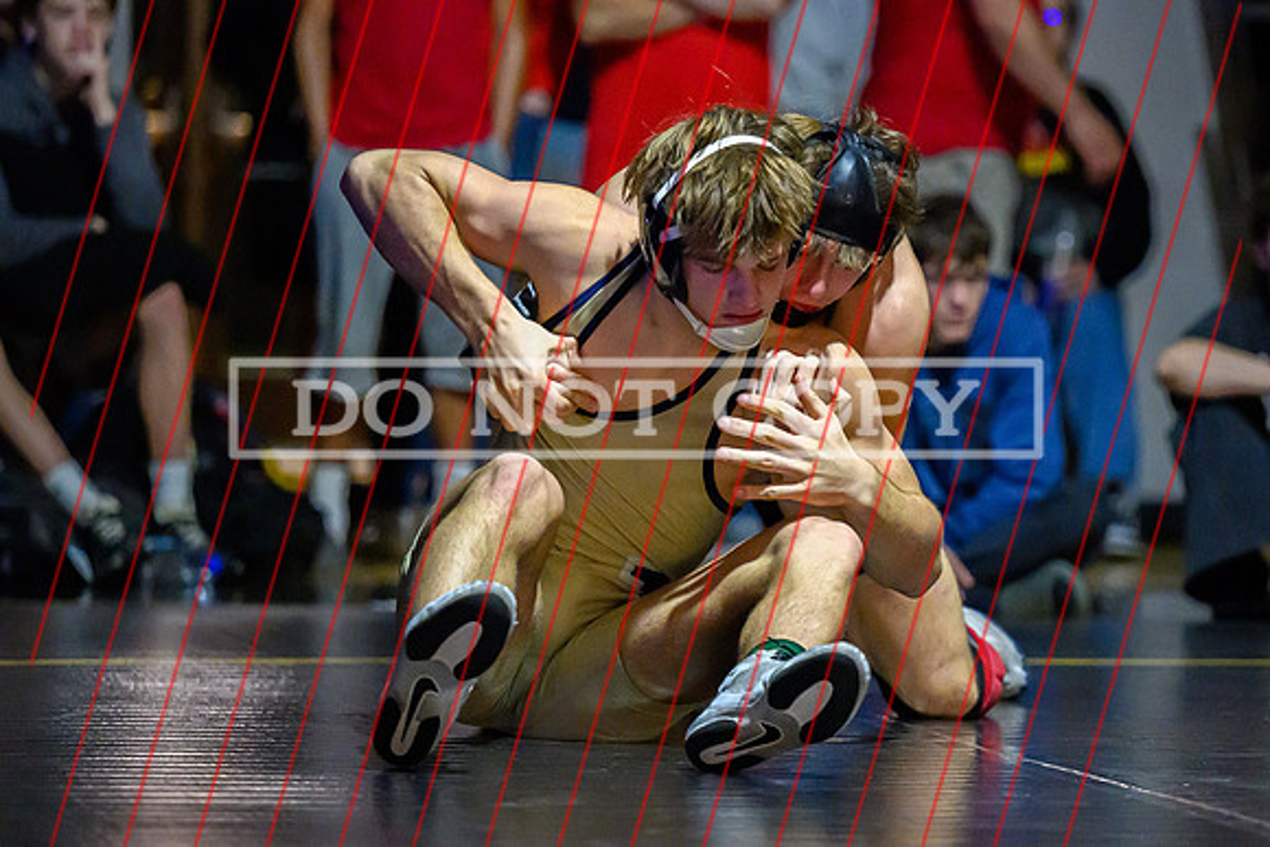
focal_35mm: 219
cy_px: 411
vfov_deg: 6.3
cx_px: 822
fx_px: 7724
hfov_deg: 9.4
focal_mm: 150
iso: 12800
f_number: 2.8
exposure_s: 1/500
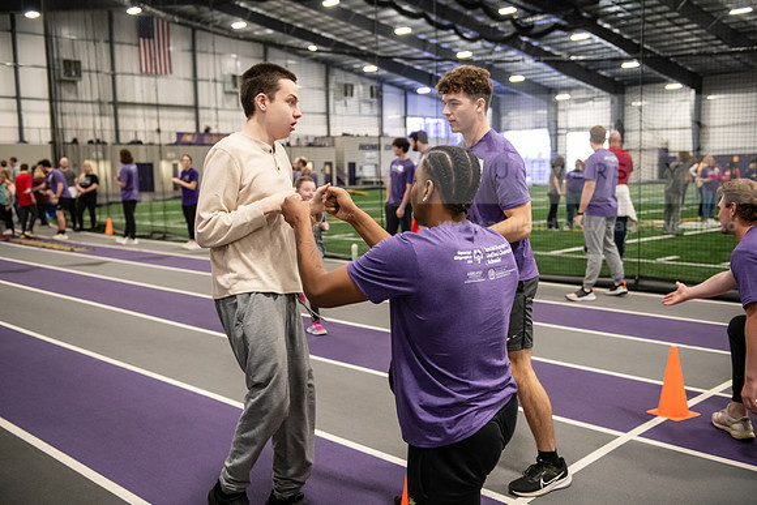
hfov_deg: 50.7
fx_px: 799
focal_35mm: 38
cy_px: 252
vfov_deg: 35.1
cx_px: 378
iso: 4000
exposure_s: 1/320
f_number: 3.2
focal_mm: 38
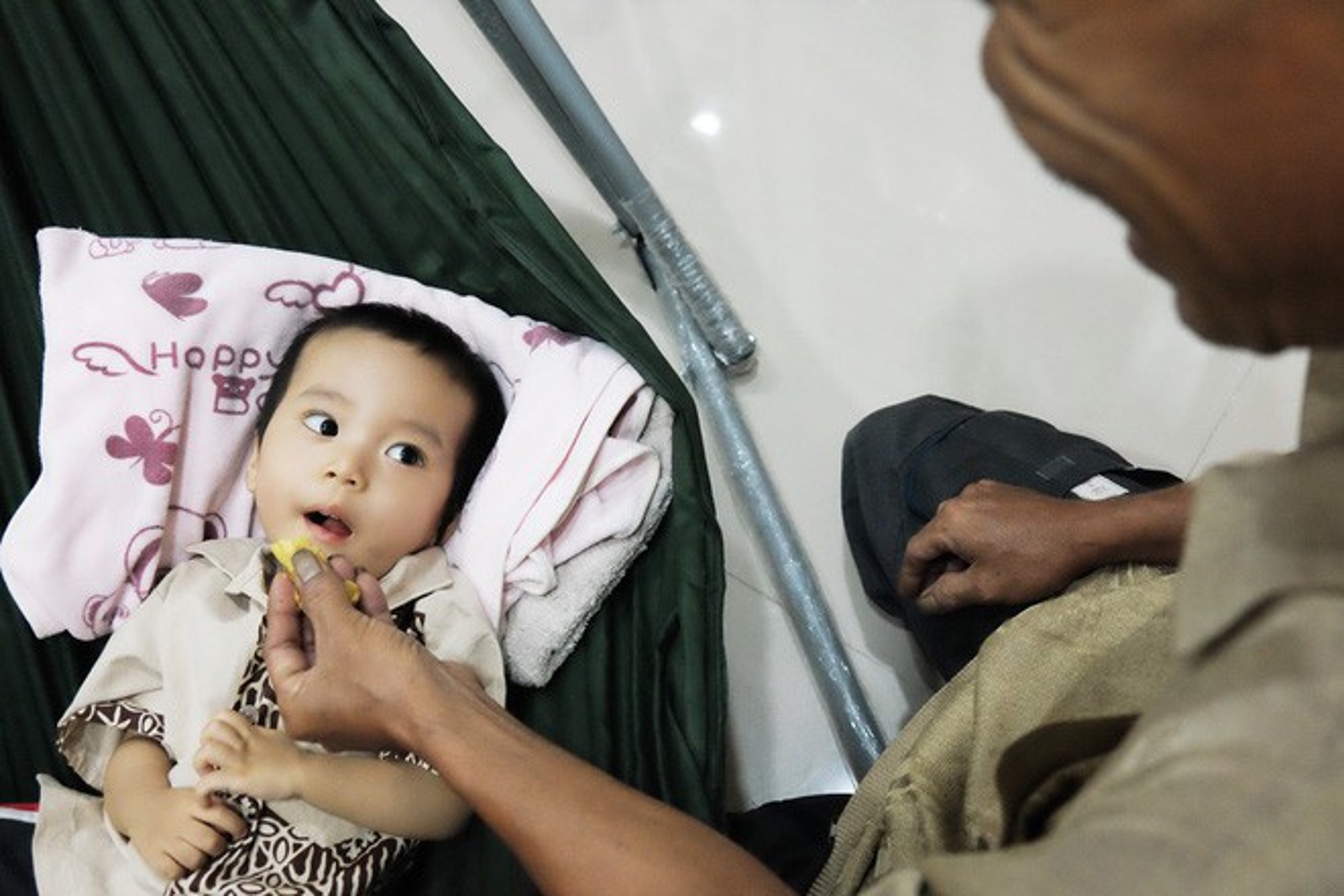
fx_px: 1269
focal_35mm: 34
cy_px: 448
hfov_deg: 55.8
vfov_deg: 38.9
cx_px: 672
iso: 6400
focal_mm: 22.4
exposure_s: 1/100
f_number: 4
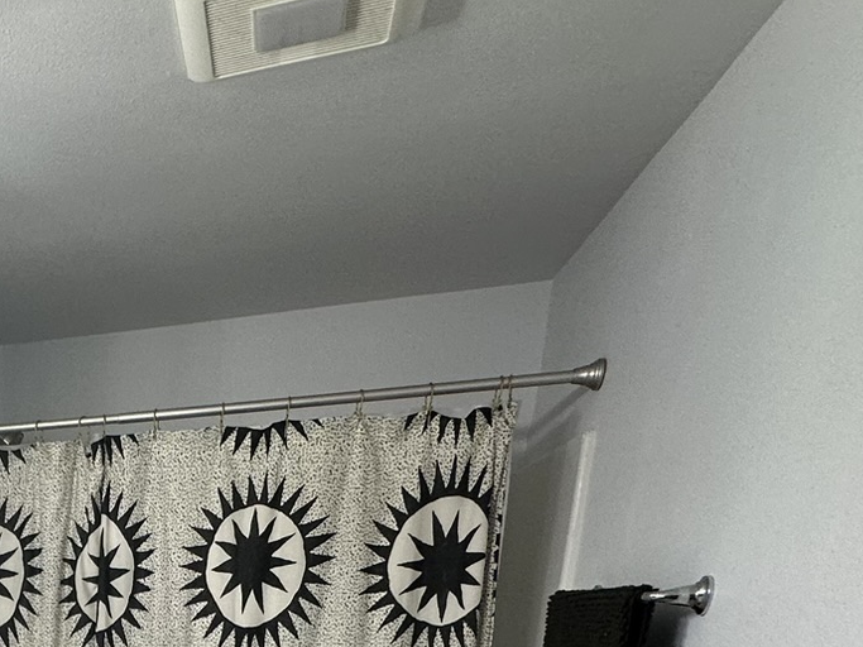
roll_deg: +2.2
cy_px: 878
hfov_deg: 34.9
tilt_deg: -12.2
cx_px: -190
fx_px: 1047
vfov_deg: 27.5
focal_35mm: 42
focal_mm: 2.22
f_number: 2.2
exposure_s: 1/120
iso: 100
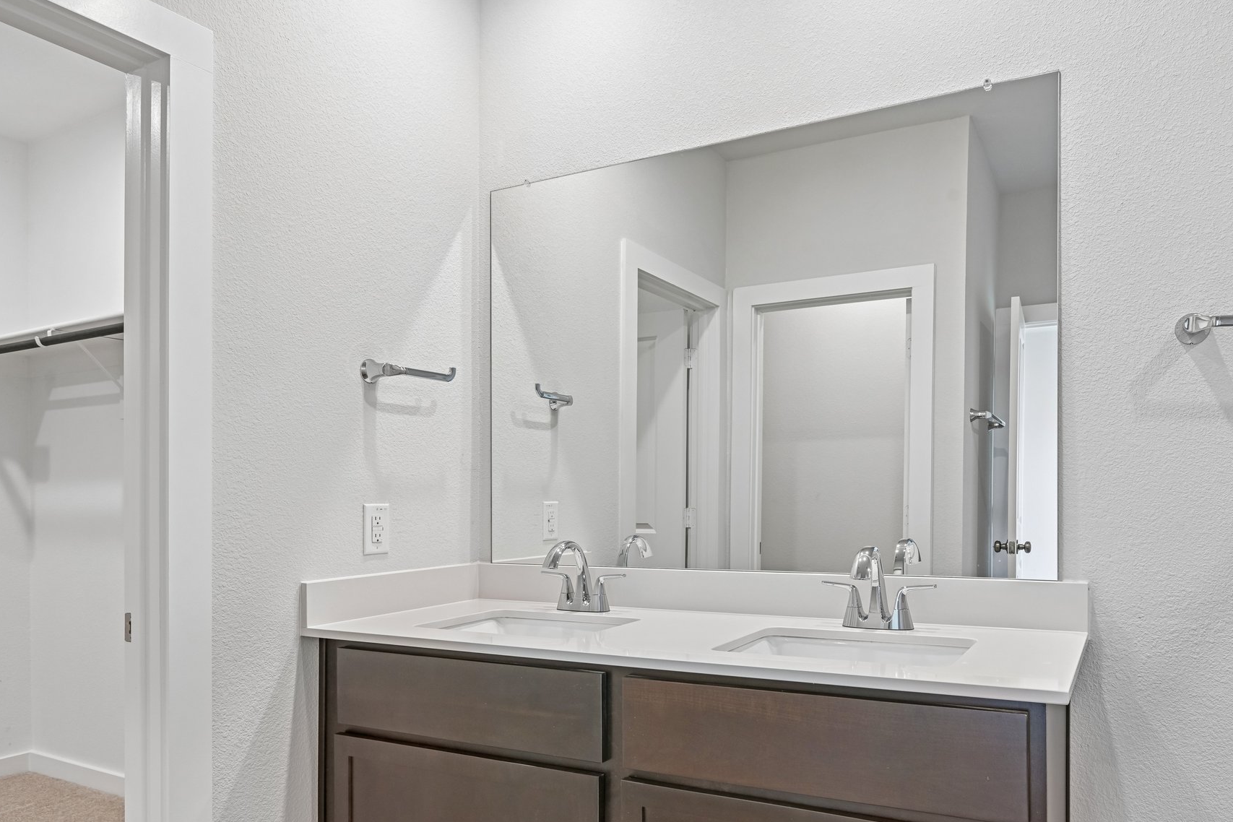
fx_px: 822
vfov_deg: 52.8
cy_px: 489
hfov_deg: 73.4
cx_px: 696
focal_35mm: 24
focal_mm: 20
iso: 400
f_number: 8
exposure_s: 1/10
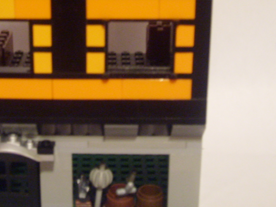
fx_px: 614
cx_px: 86
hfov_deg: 25.2
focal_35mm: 77
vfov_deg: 18.8
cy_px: 21
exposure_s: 1
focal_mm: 5.8
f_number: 2.8
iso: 200
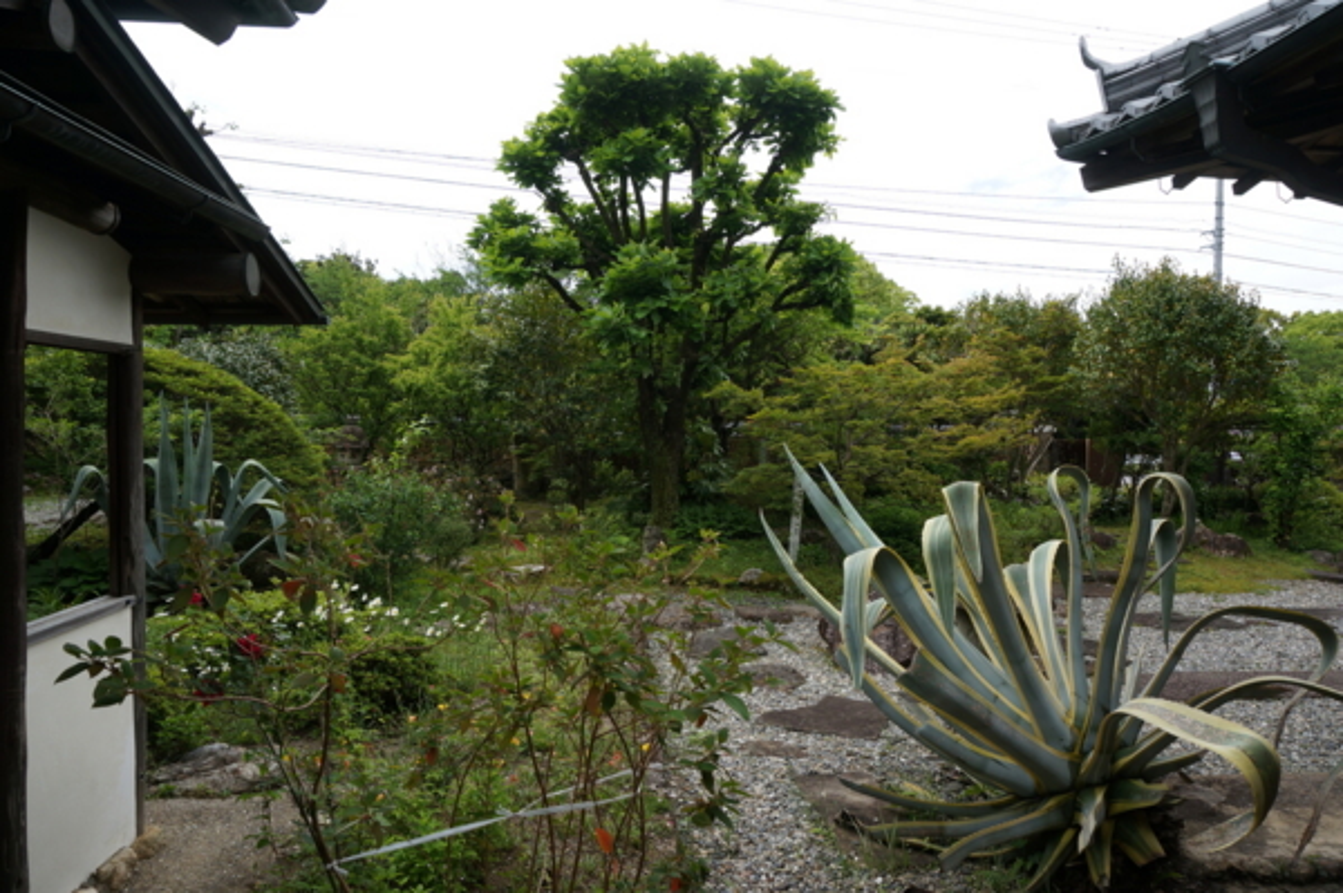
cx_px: 672
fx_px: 895
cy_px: 446
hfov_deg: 73.8
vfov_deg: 53.1
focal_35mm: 24
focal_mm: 16
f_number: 8
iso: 100
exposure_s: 1/125
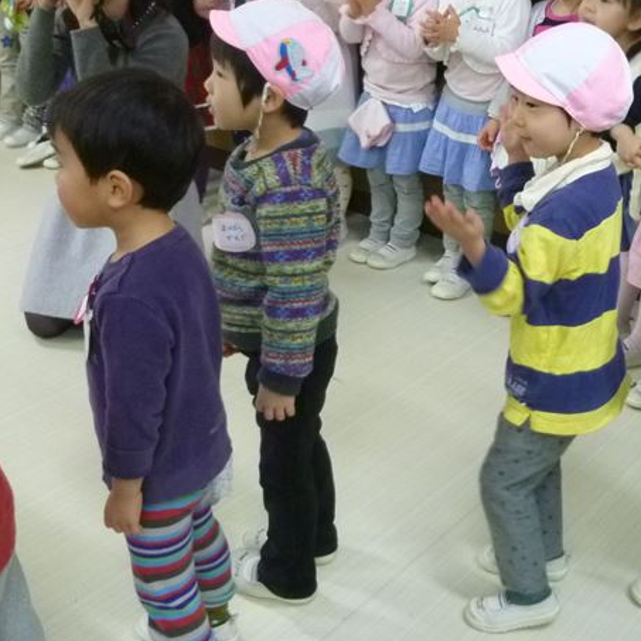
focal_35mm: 50
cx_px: 518
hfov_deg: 33.0
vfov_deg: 33.9
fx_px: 1048
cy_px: 263
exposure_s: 1/30
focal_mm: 4.5
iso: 320
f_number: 2.8
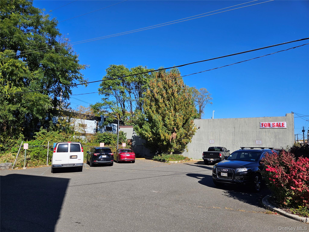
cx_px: 154
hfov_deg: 73.9
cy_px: 116
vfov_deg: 58.9
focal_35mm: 23
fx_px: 205
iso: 25
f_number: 1.8
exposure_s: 1/1874
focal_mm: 5.4
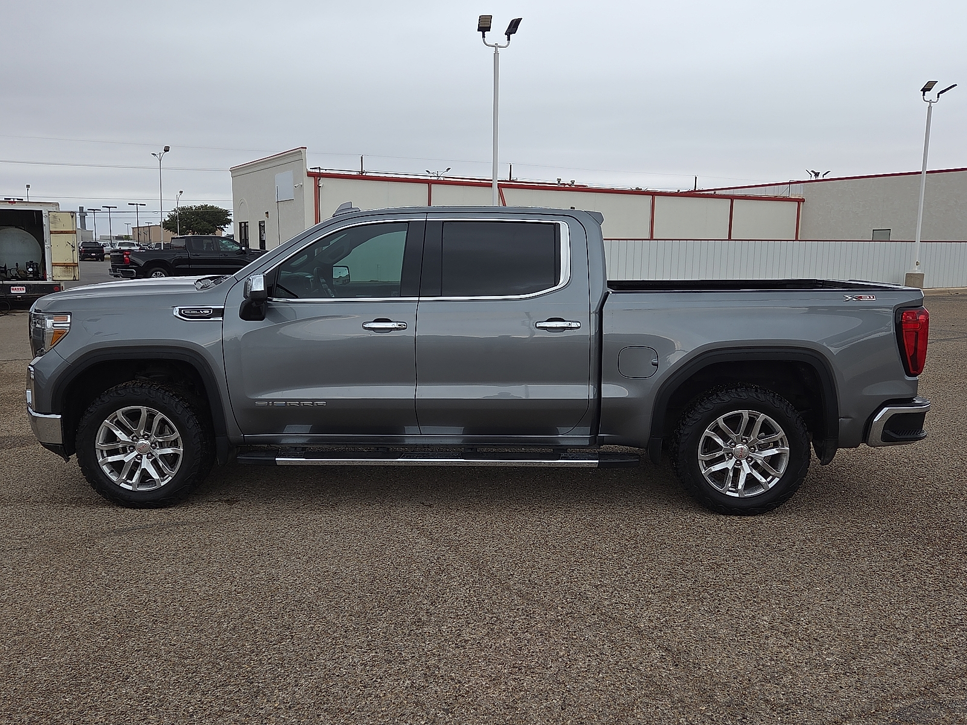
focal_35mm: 31
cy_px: 362
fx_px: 866
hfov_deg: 58.4
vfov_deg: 45.4
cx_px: 484
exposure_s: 1/119
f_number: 1.8
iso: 26
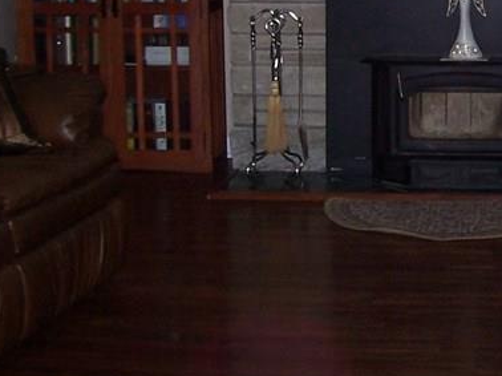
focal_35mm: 103
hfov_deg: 18.5
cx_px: 514
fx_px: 1493
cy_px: 8
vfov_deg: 14.1
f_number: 2.8
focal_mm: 6.3
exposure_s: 1/60
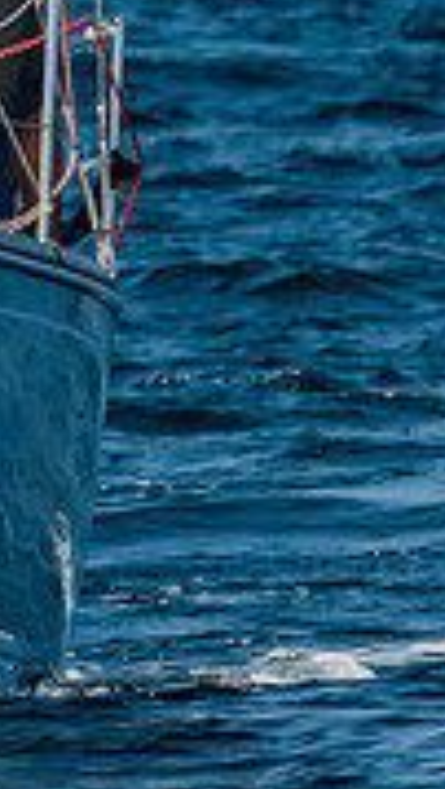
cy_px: -355
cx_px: -572
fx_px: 36896
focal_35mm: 1763
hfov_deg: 0.7
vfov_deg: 1.2
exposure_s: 1/640
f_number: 6.3
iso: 160
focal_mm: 200
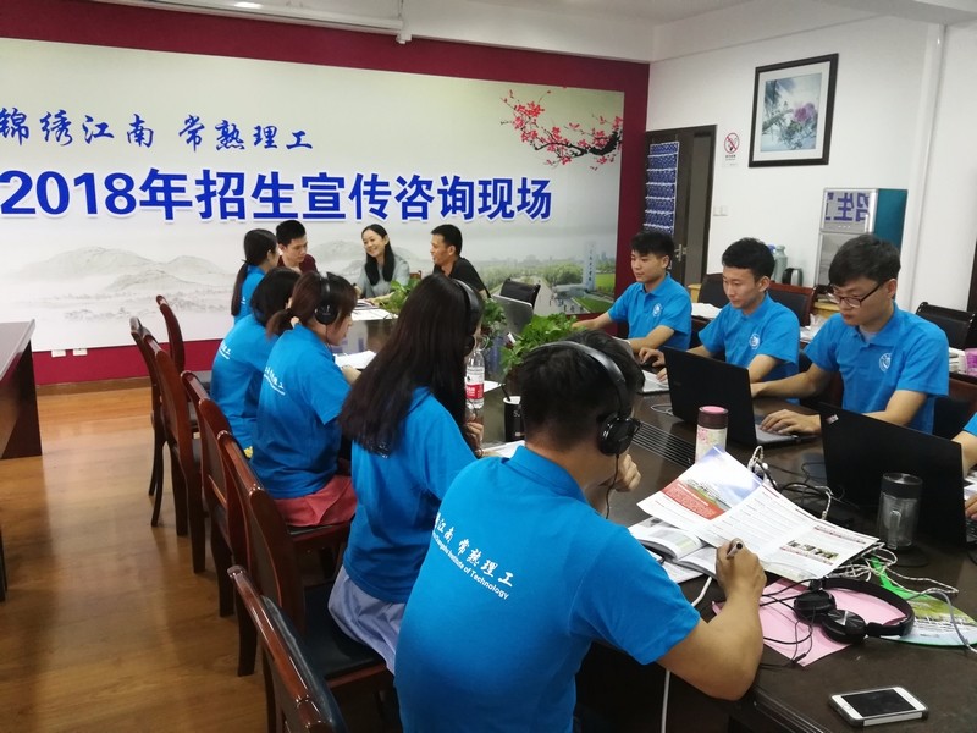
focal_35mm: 27
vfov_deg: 51.4
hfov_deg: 65.3
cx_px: 488
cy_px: 366
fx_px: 762
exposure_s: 1/33.3
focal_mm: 3.95
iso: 400
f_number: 2.2
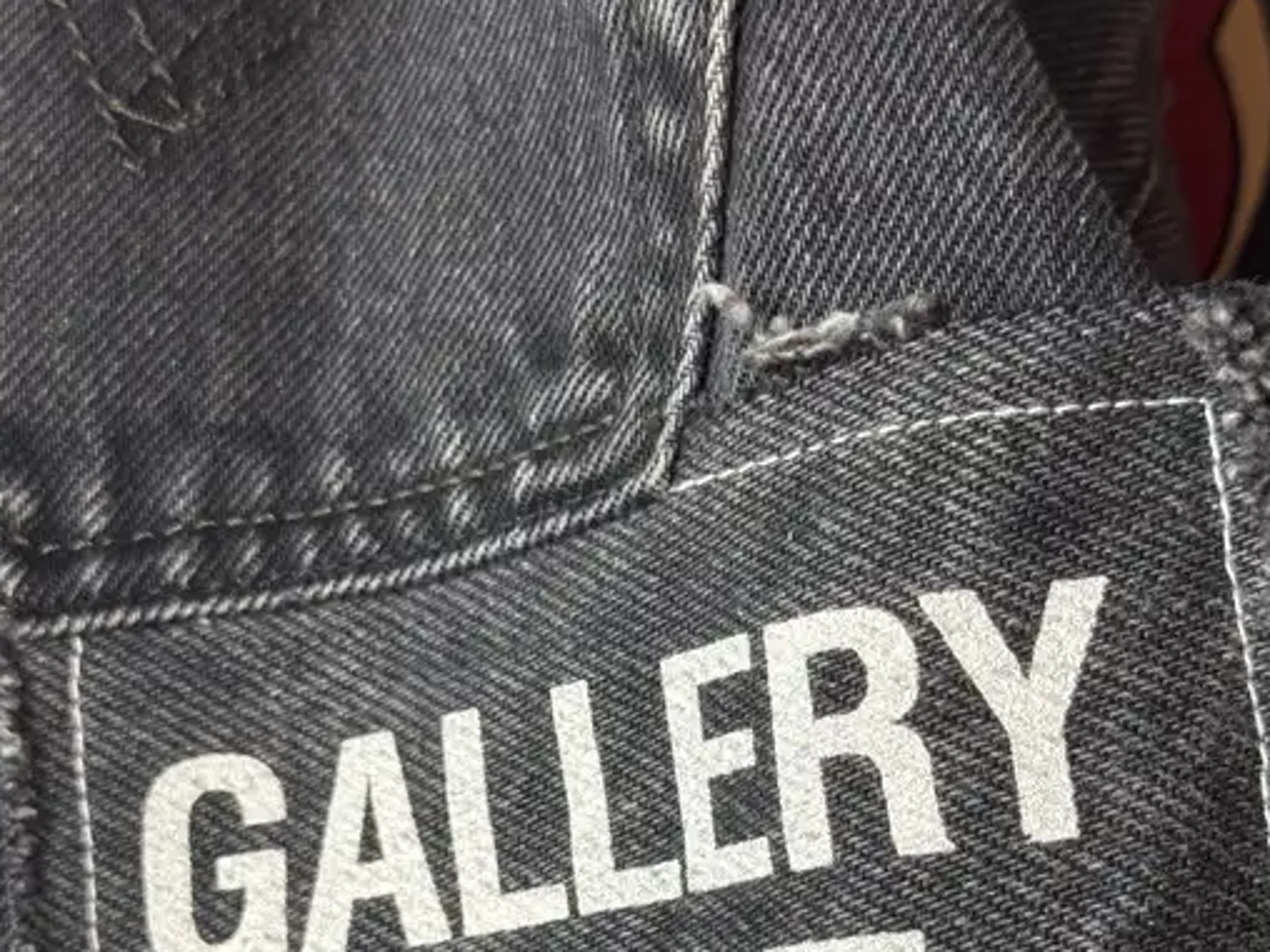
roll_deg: -0.8
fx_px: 2495
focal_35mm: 68
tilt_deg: -5.7
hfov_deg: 28.6
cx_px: 642
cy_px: 790
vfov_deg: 21.3
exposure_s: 1/100
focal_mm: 6.76
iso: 80
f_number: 1.78
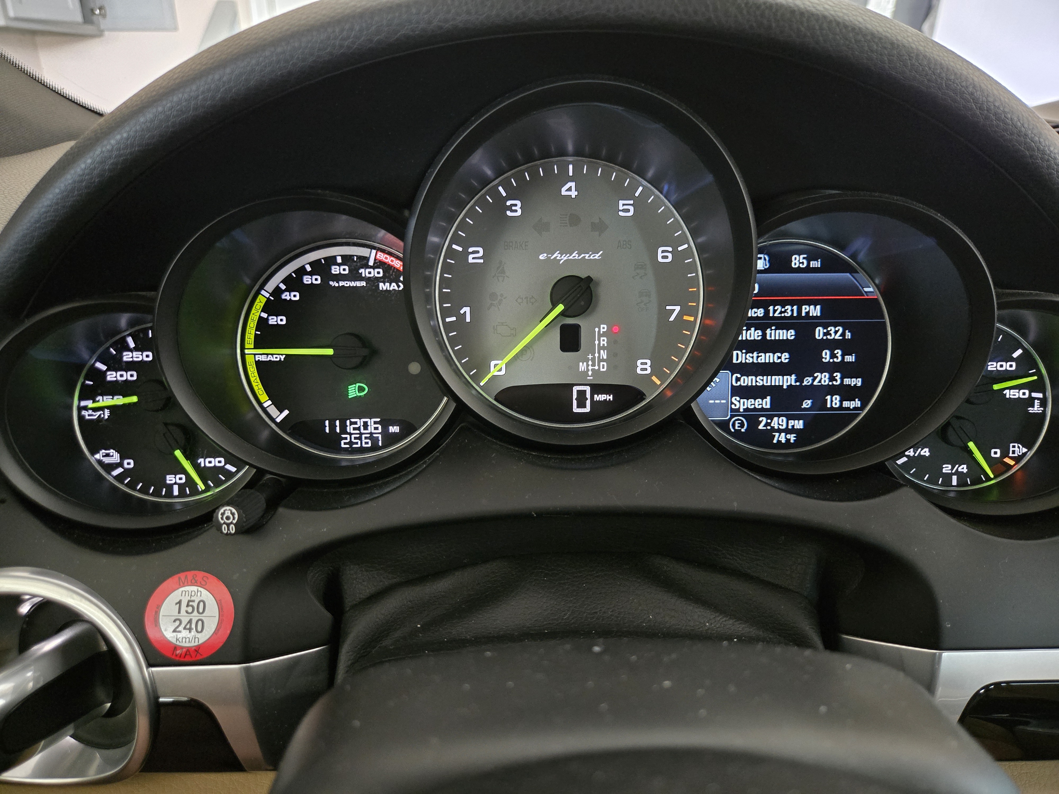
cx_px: 530
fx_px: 704
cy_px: 397
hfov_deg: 73.9
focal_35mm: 23
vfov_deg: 58.9
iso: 1600
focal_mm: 5.4
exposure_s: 1/40.1
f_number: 1.8
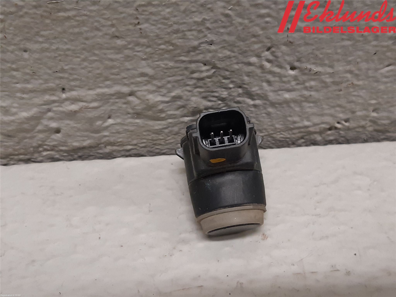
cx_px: 198
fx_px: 297
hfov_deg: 67.3
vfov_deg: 53.1
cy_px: 148
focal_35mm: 26
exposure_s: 1/50
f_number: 1.7
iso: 160
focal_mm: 3.93
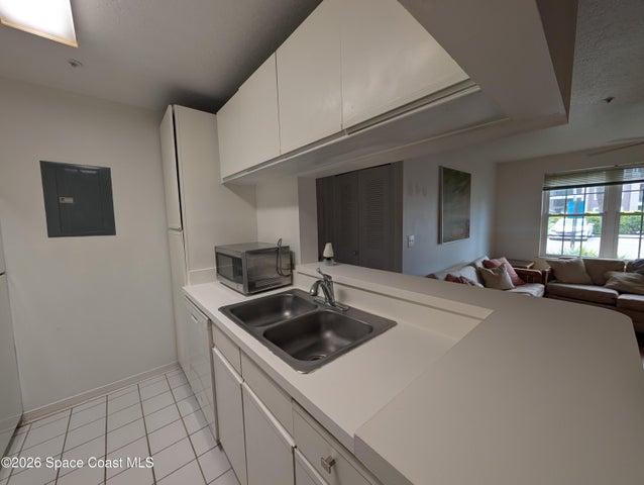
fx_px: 224
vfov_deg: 94.6
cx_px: 322
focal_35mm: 12
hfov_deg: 110.5
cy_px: 242
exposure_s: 1/60
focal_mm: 2.02
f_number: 1.7
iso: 57
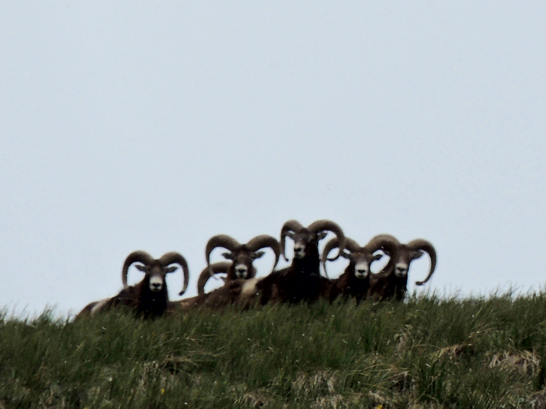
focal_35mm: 550
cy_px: 204
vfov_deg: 2.7
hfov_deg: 3.6
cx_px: 273
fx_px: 8675
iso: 100
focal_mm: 98.1
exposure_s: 1/1250
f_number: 4.9
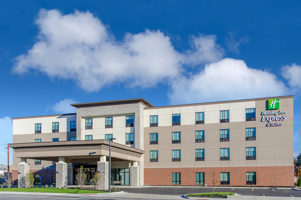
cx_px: 150
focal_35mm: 36
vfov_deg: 36.7
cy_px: 100
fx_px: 300
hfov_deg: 53.2
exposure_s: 1/1250
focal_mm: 24
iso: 100
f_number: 9
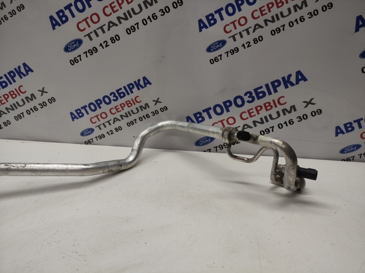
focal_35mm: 25
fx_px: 264
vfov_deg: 54.9
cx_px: 182
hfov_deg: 69.4
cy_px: 136
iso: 100
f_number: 1.89
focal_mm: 5.43
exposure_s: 1/118
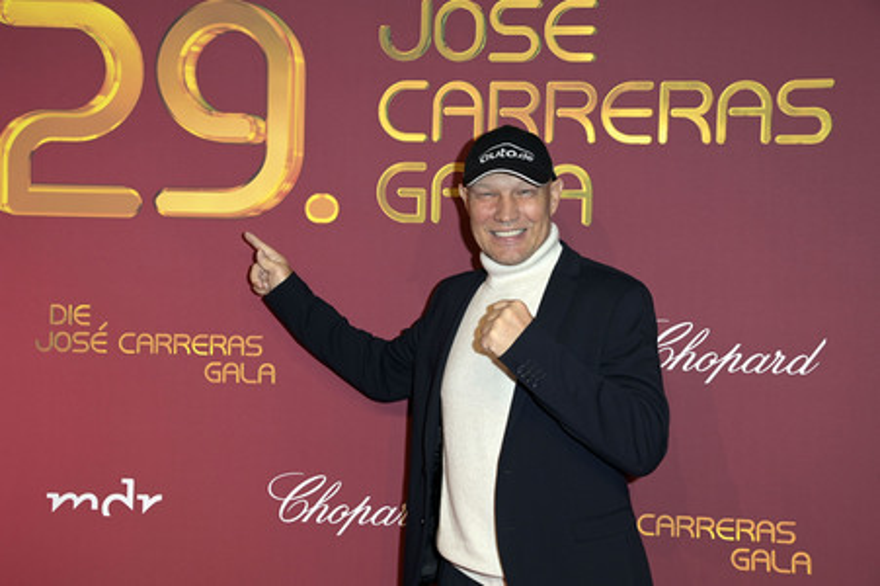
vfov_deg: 24.6
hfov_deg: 36.3
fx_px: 1343
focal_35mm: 55
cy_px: 293
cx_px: 440
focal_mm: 55
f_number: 5.6
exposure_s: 1/250
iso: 640
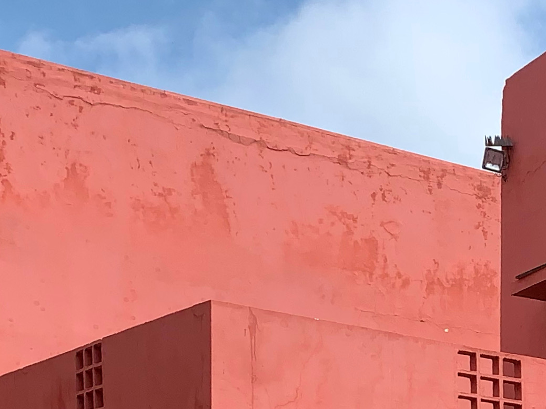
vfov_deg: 14.6
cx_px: 639
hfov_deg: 18.5
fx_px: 1593
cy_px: 313
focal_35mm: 101
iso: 25
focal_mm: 4.25
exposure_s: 1/1634
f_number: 1.8
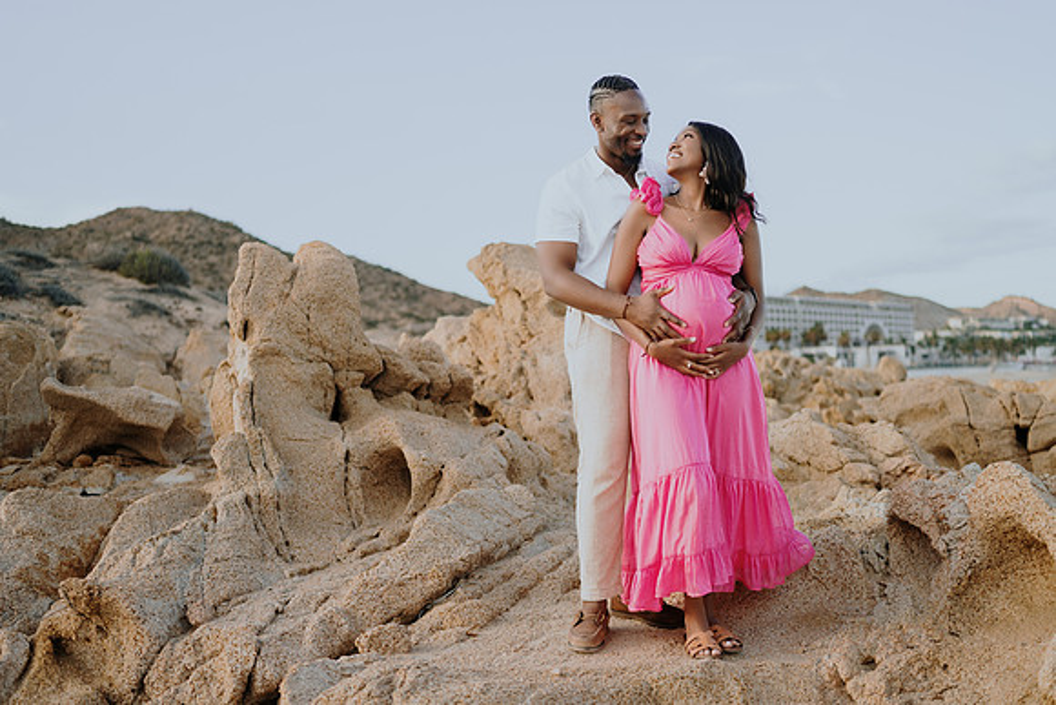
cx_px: 528
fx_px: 1030
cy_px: 352
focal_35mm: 35
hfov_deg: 54.3
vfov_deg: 37.8
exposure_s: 1/2000
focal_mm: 35
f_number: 1.8
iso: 100
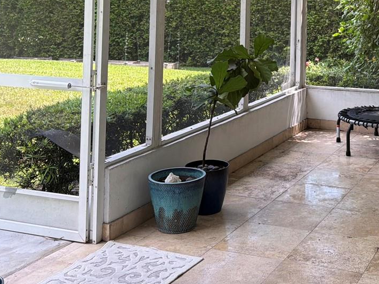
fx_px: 591
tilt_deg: +0.6
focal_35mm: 54
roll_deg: -0.5
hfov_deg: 34.4
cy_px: -9
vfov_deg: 25.5
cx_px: 308
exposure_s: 1/440
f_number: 1.78
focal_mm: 6.76
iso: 80
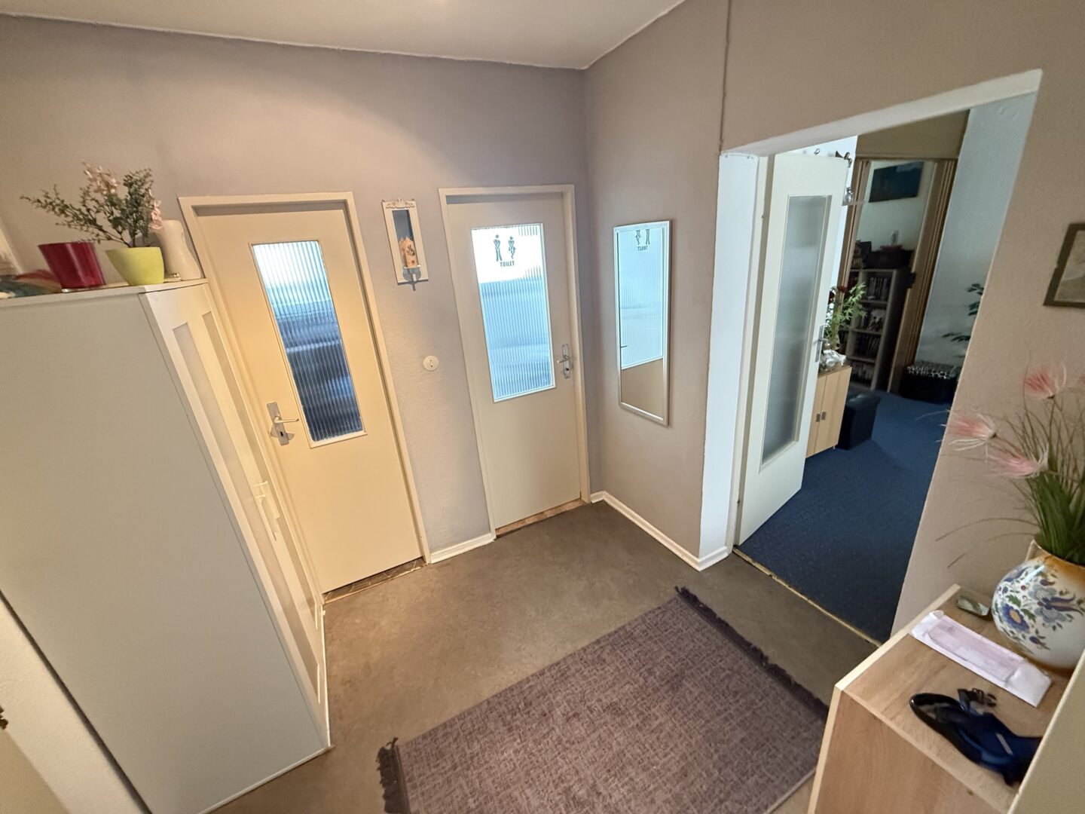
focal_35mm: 14
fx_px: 439
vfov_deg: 85.7
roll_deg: +5.5
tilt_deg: -20.2
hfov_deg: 102.1
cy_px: 407
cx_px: 542
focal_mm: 2.22
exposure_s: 1/50
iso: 640
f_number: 2.2
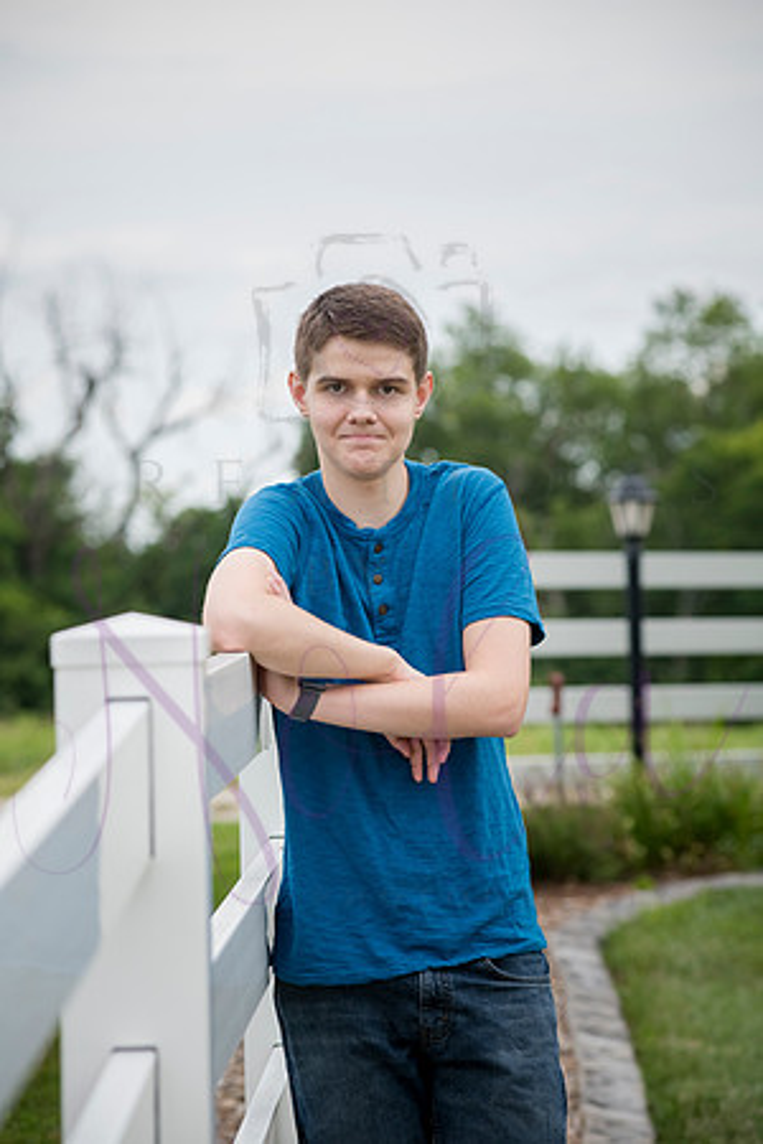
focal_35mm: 125
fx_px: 3974
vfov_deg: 16.4
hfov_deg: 11.0
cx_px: 382
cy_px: 572
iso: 640
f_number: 5.6
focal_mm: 125
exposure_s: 1/640
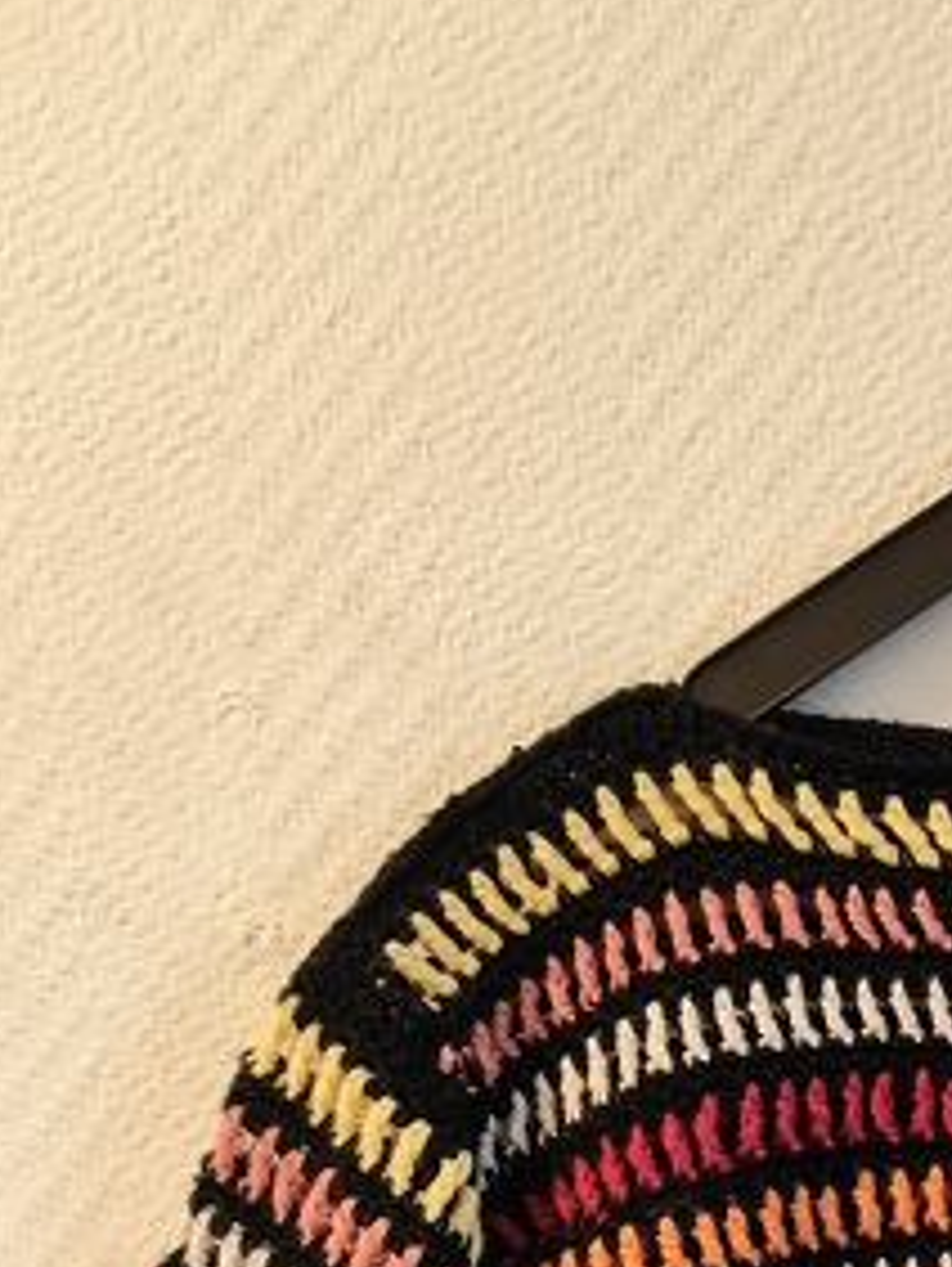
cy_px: 1366
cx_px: 1242
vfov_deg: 25.5
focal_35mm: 71
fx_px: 2600
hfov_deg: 19.2
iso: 500
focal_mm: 4.71
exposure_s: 1/33.3
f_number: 1.79
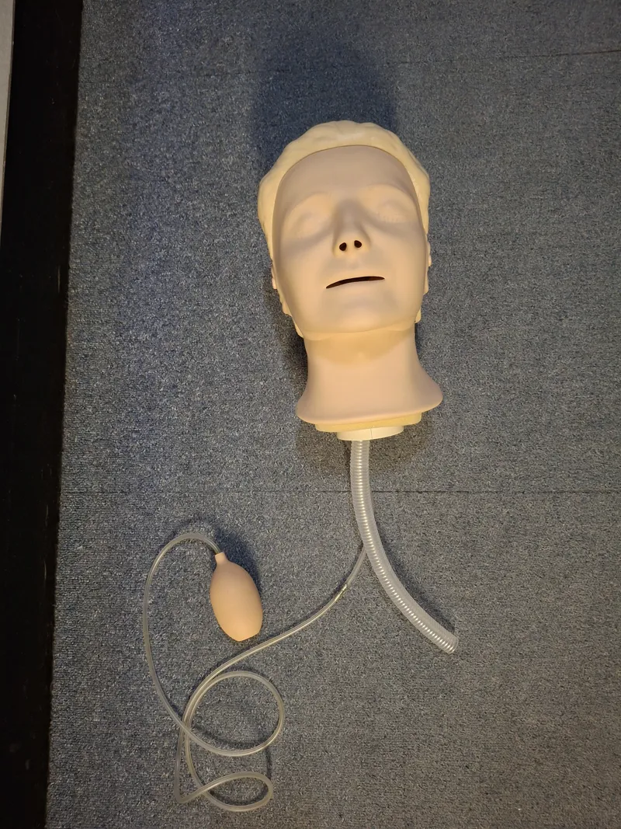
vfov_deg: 69.4
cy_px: 414
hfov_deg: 54.9
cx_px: 310
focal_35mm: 25
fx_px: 598
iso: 200
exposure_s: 1/33
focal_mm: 4.69
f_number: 1.8
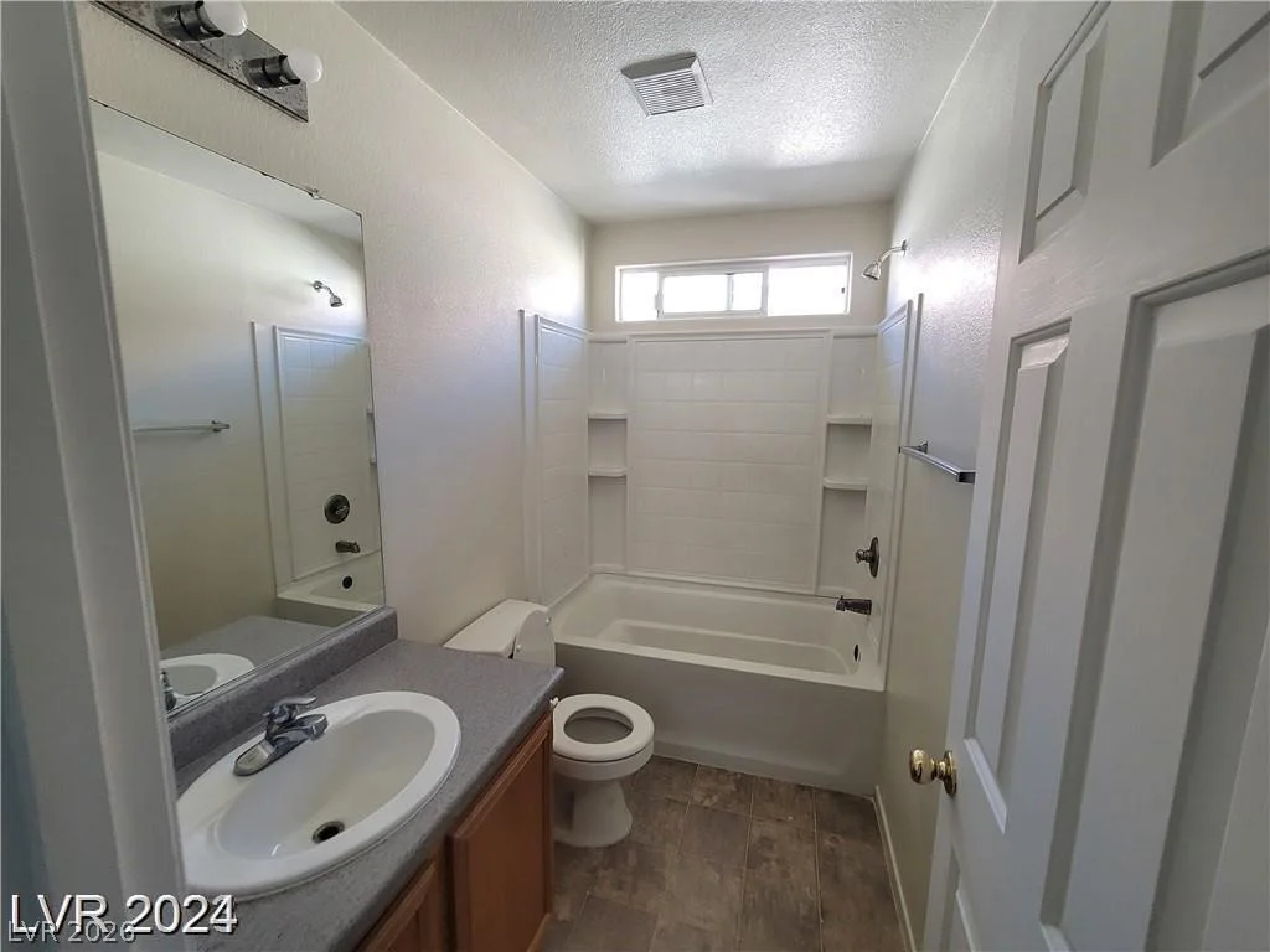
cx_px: 635
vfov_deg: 89.9
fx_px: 477
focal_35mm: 13
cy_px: 476
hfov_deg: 106.2
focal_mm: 2.2
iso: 200
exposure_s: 1/60
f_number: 2.2
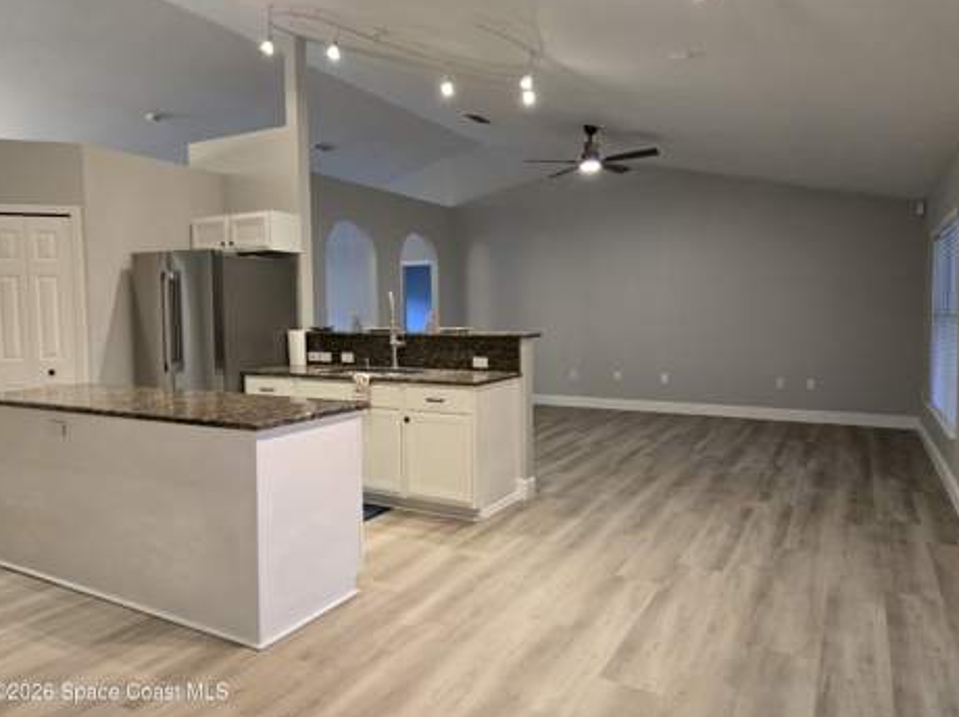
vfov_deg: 56.7
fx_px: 664
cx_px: 490
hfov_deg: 71.6
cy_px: 349
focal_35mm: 24
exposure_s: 1/120
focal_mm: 5.4
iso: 640
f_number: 1.8
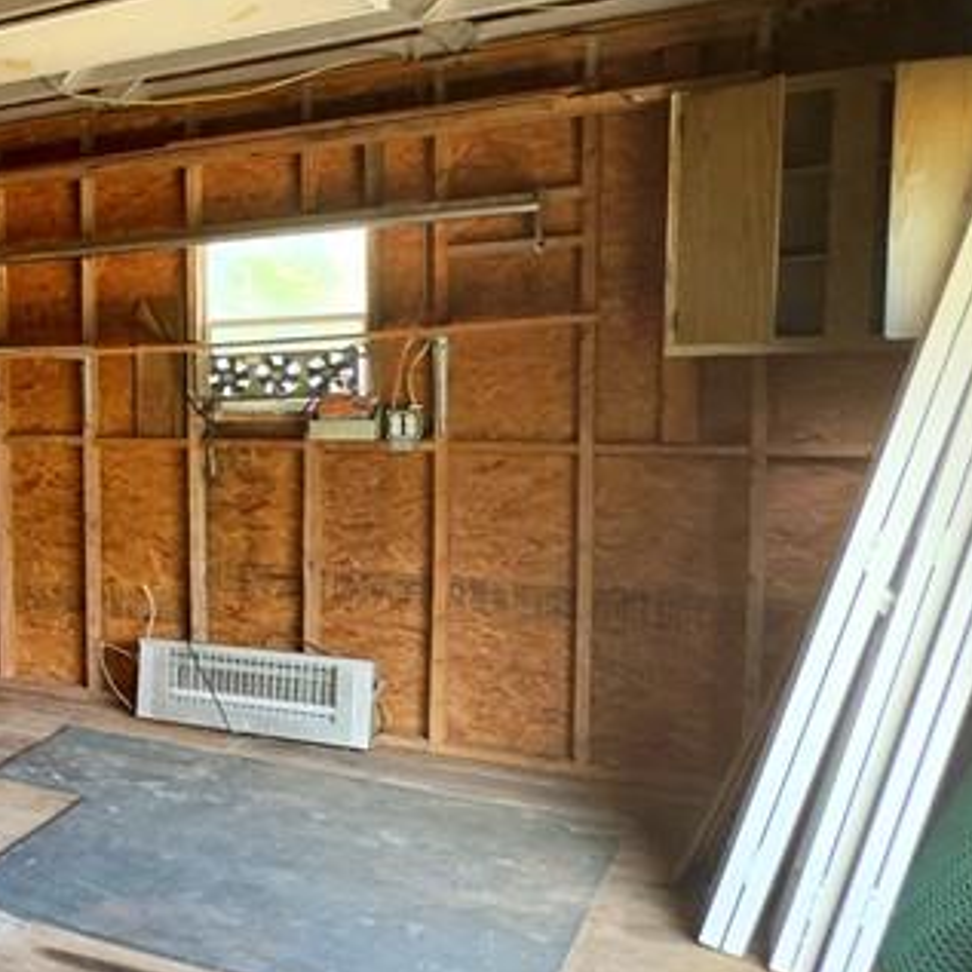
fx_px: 1271
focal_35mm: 40
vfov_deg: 41.8
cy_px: 463
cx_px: -411
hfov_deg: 29.5
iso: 200
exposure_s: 1/99
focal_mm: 2.22
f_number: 2.2
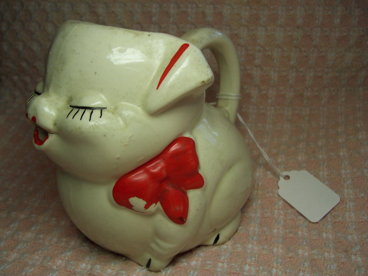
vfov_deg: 38.7
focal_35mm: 37
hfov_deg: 50.1
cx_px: 184
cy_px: 138
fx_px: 393
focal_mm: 5.6
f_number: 2.8
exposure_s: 1/180
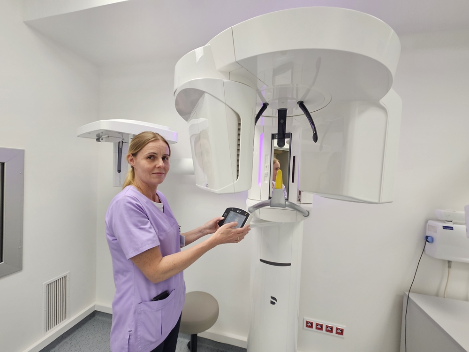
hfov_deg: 106.2
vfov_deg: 89.9
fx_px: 176
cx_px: 234
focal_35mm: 13
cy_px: 176
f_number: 2.2
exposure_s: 1/60
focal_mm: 2.2
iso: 80
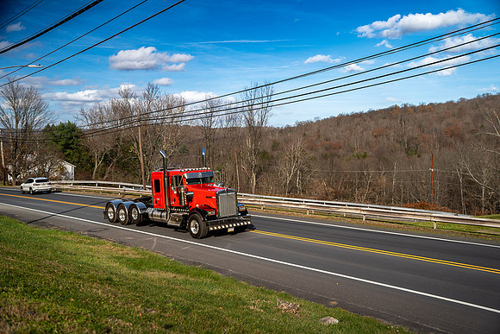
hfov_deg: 50.7
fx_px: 528
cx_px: 250
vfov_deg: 35.1
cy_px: 167
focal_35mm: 38
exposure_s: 1/160
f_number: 2.2
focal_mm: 38
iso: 125
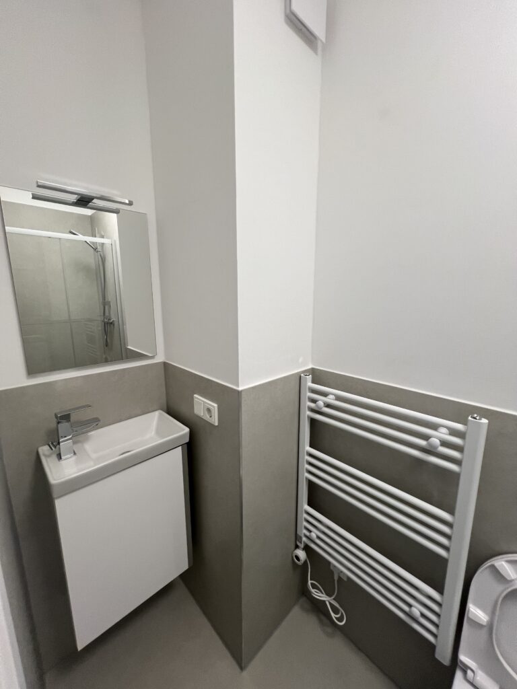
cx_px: 258
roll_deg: -0.2
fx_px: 259
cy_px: 344
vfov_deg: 106.2
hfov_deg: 89.9
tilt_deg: -9.6
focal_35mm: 13
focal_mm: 1.57
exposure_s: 1/100
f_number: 1.8
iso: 125
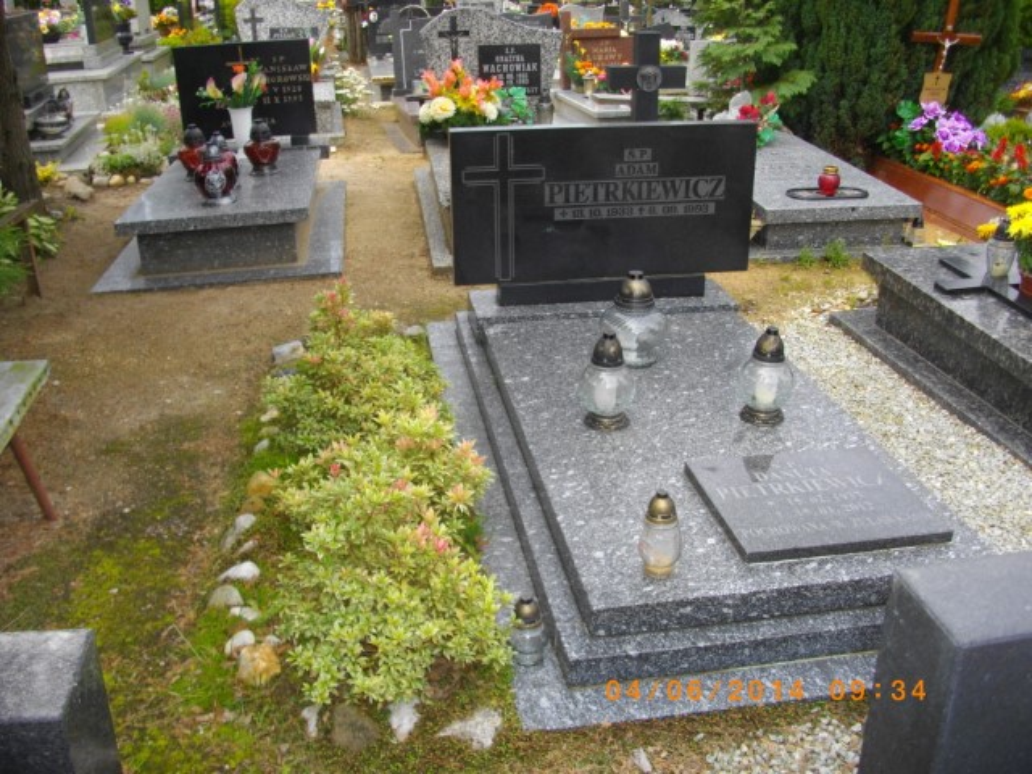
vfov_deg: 44.2
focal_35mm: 32
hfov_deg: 56.8
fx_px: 954
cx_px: 516
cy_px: 387
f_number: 2.9
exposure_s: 1/500
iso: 100
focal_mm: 5.7
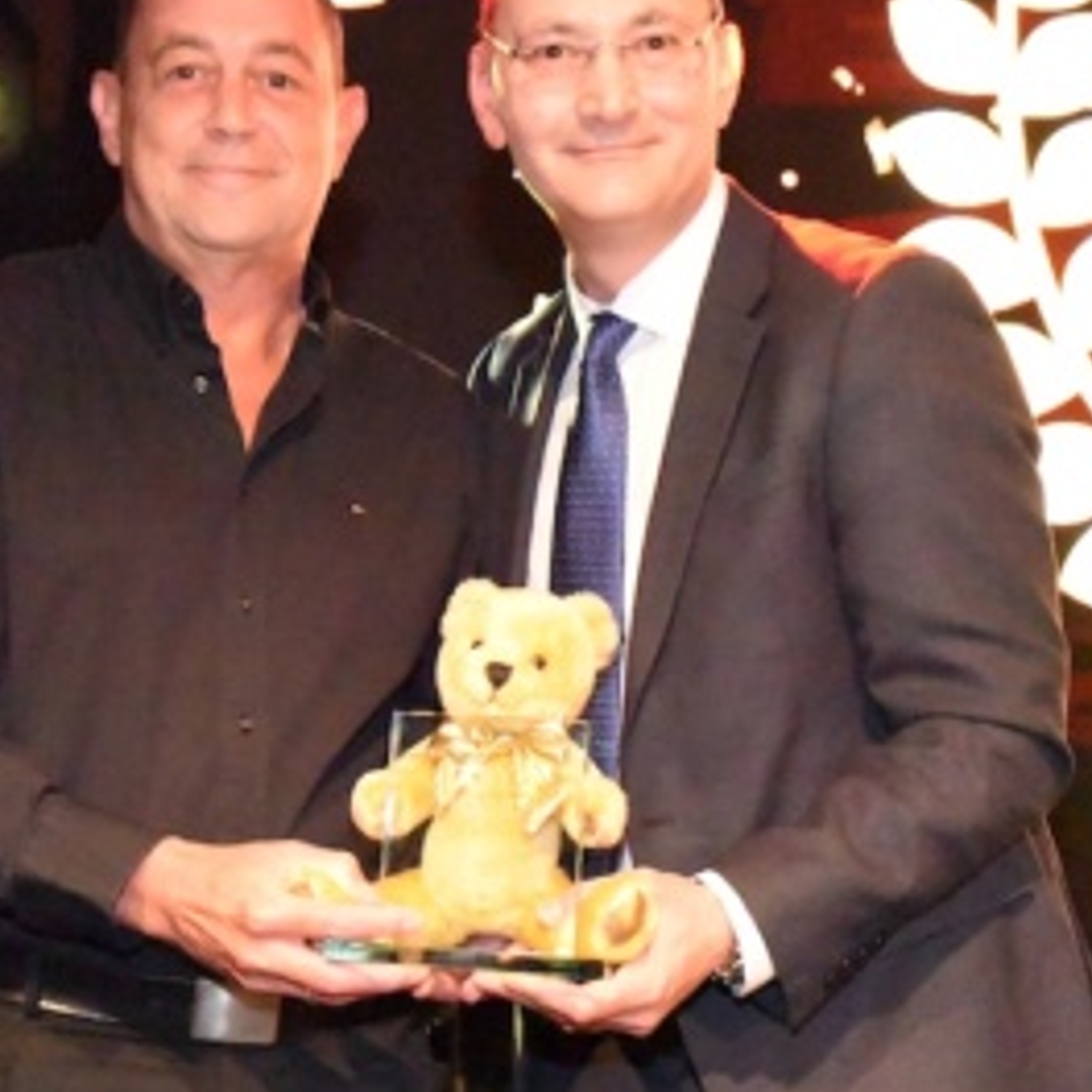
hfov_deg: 20.4
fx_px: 3034
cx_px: 484
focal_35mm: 85
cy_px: 575
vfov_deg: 20.4
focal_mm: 44
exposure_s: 1/500
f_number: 6.3
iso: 51200
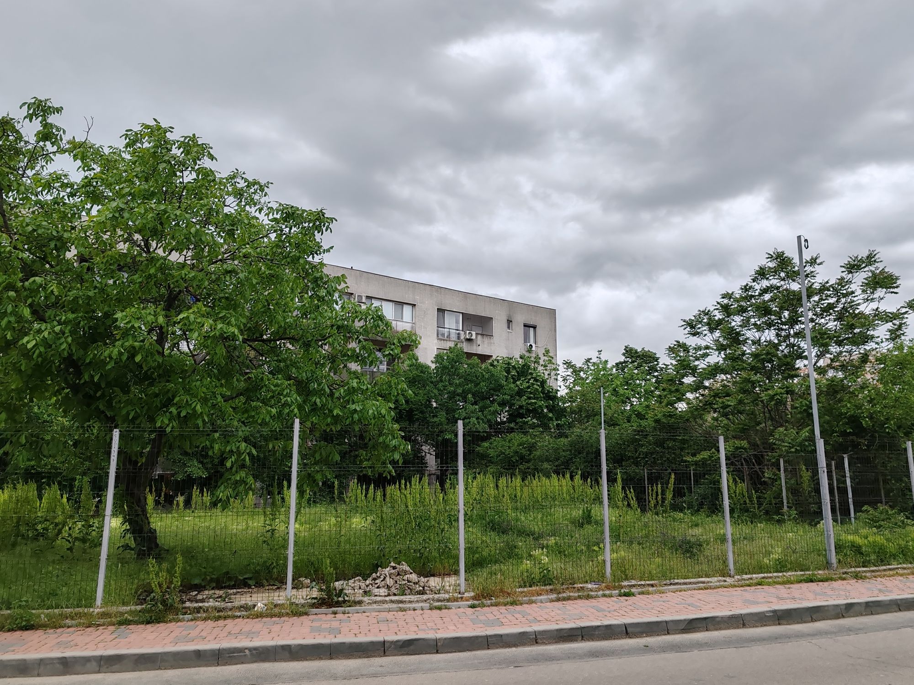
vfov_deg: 51.4
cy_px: 342
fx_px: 713
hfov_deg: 65.3
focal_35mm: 27
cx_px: 457
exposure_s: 1/100
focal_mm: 6.12
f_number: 1.9
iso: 160
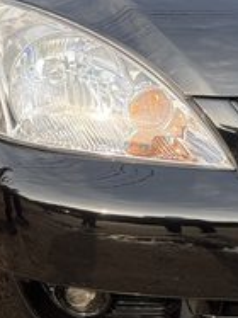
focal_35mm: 154
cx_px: 207
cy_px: -173
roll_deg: +0.8
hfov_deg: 9.6
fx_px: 1413
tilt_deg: -5.2
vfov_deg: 12.2
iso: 64
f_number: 1.78
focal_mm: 6.76
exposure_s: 1/865
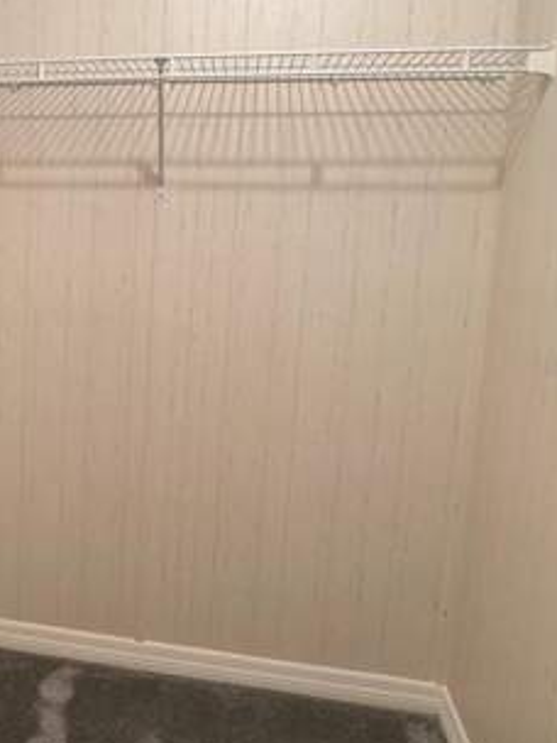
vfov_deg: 32.7
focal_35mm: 59
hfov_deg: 24.0
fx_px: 1266
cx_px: 37
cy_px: 367
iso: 64
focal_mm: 3.99
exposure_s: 1/60
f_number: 1.8
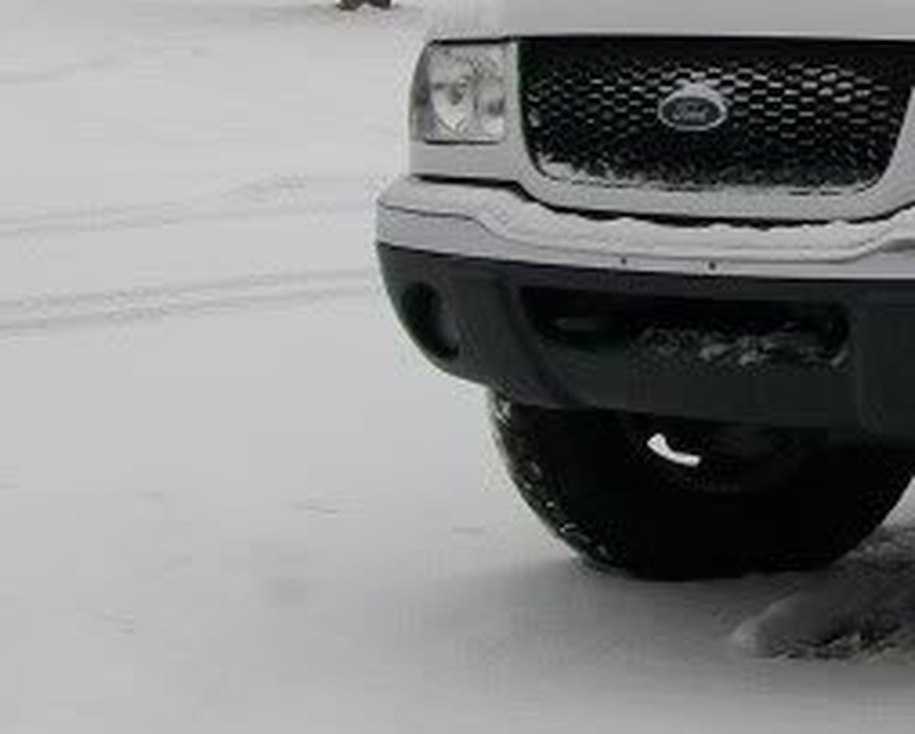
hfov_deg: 12.8
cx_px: 1378
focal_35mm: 142
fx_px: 3850
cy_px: 87
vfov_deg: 10.8
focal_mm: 6
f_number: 2.7
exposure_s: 1/500
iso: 64
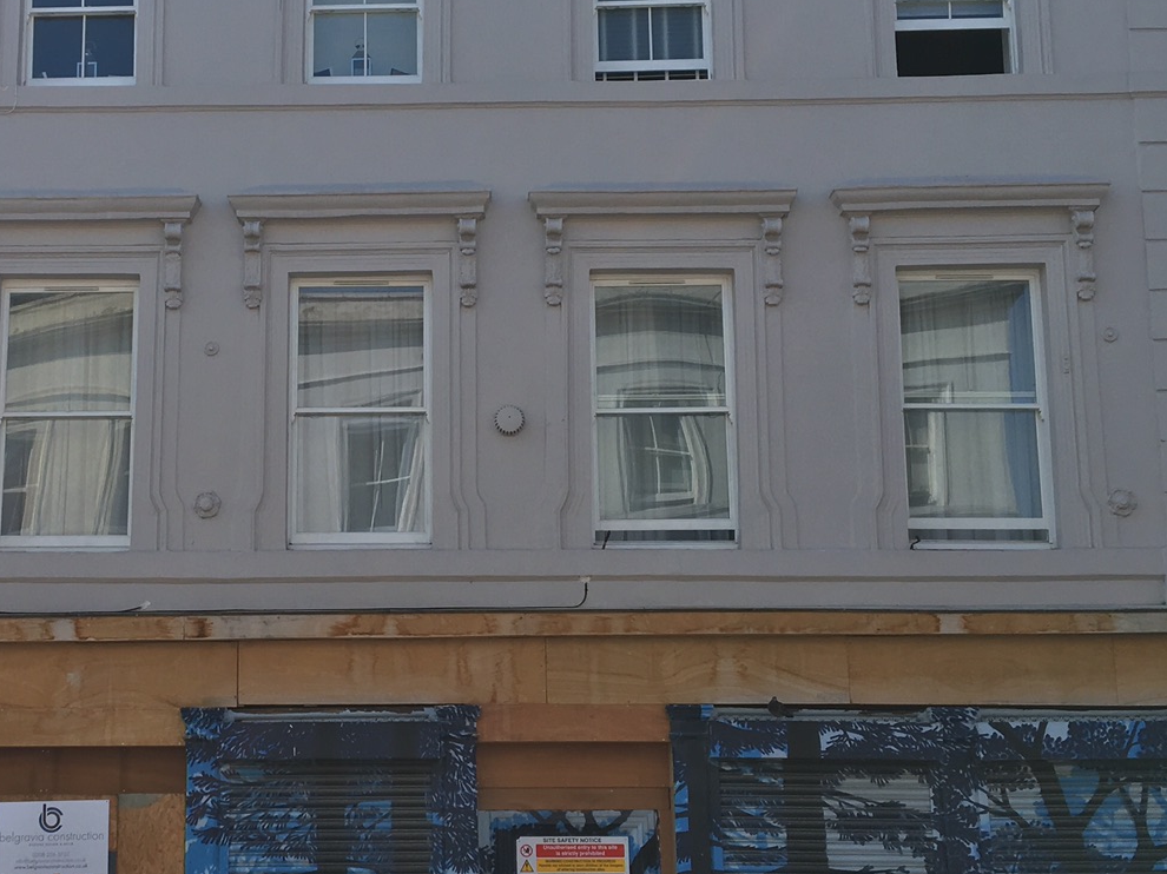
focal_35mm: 60
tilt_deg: +13.1
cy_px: 421
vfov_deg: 24.4
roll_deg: +0.6
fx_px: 2022
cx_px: 363
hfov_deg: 31.9
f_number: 2.2
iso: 25
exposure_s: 1/884
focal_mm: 4.15
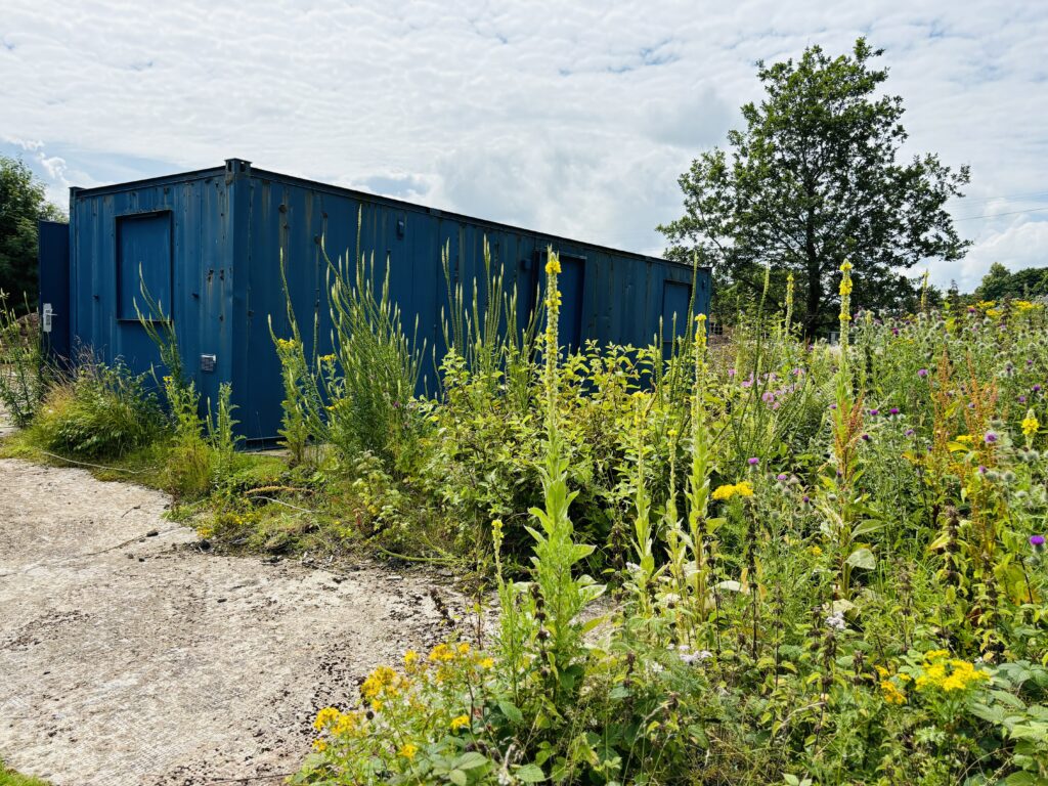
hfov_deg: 67.3
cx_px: 524
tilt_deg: -4.1
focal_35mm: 26
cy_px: 393
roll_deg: -1.6
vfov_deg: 53.1
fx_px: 787
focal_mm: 5.96
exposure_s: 1/3413
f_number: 1.6
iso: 50
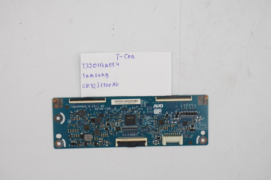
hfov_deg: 28.1
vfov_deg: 18.9
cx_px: 136
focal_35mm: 72
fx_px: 542
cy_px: 90
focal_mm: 27
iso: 200
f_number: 5.6
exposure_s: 1/125
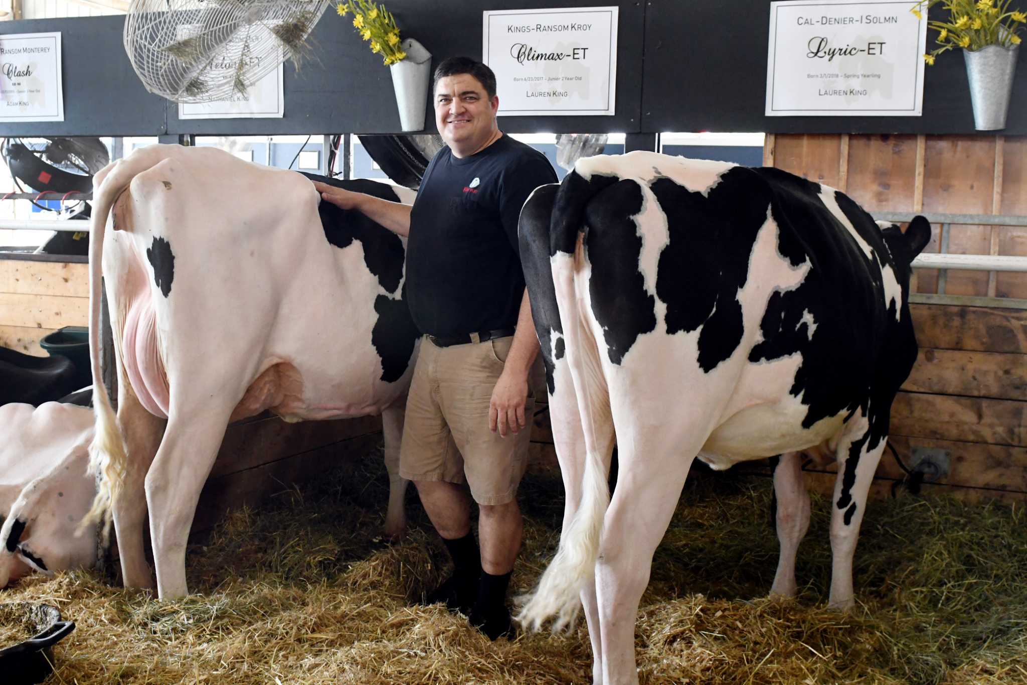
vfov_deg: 36.9
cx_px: 514
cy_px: 342
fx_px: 1027
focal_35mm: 36
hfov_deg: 53.1
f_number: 5.6
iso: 3200
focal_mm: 24
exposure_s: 1/160
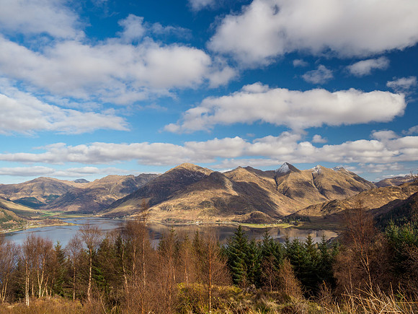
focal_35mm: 24
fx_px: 290
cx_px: 209
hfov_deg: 71.6
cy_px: 157
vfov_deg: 56.8
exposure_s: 1/200
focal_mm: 12
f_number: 7.1
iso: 200
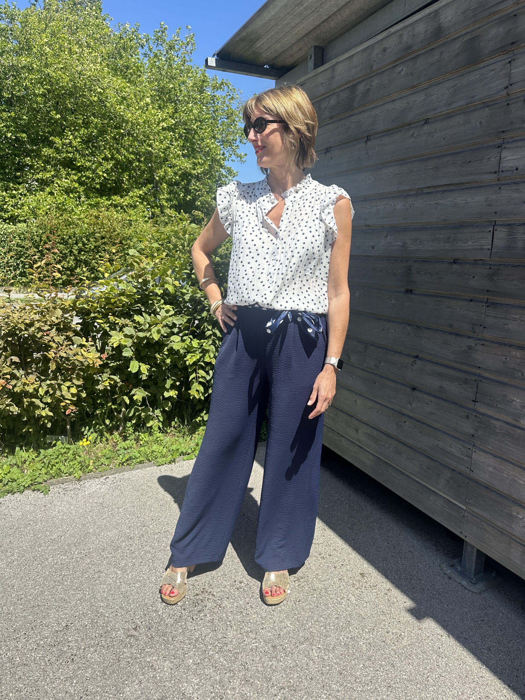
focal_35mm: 24
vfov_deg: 71.6
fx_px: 485
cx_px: 262
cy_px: 350
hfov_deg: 56.8
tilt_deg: -12.3
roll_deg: -1.0
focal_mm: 6.86
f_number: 1.78
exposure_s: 1/3247
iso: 80
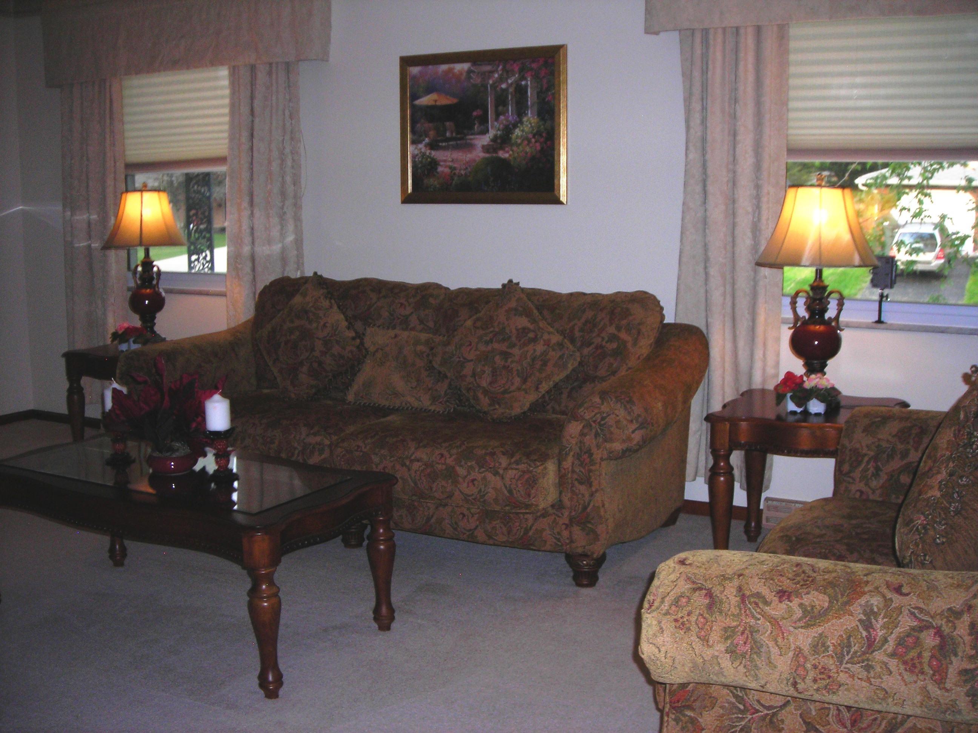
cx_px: 489
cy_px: 366
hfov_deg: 49.0
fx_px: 1074
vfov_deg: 37.7
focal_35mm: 38
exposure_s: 1/60.1
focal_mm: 6.3
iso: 122
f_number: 3.2
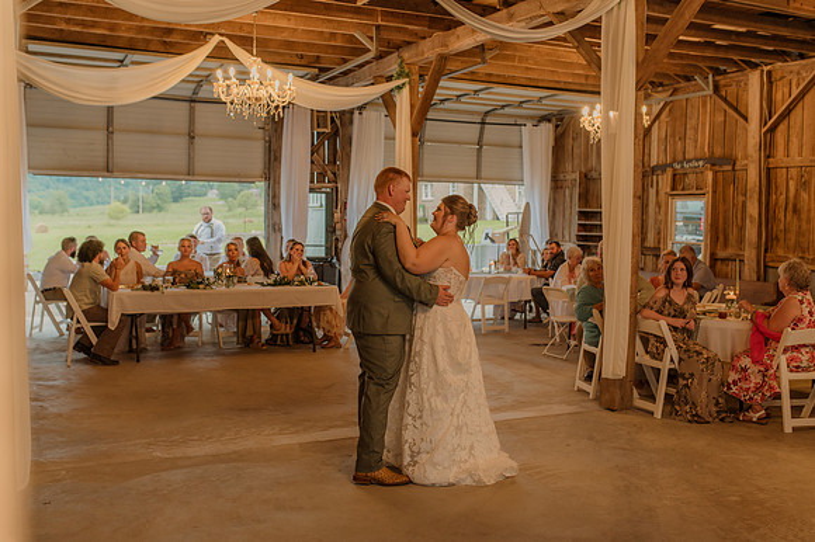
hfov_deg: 50.9
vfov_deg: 35.1
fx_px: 856
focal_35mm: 38
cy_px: 271
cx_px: 408
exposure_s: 1/200
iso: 640
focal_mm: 35
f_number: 2.5
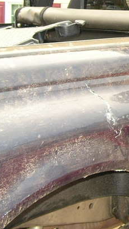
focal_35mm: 77
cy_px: 75
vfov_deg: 27.3
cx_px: 202
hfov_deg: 14.5
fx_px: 468
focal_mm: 6
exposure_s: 1/102
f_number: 2.7
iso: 50
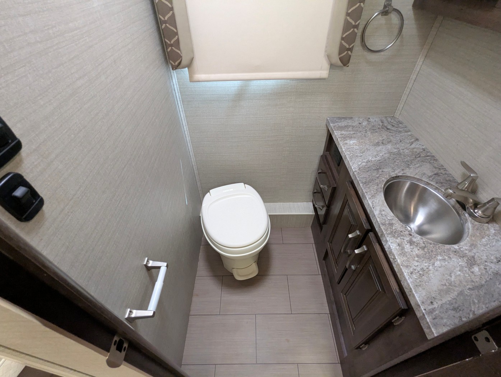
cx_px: 250
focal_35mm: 16
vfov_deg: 78.2
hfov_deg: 94.4
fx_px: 232
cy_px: 188
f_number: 2.2
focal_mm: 2.35
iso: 552
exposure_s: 1/56.8
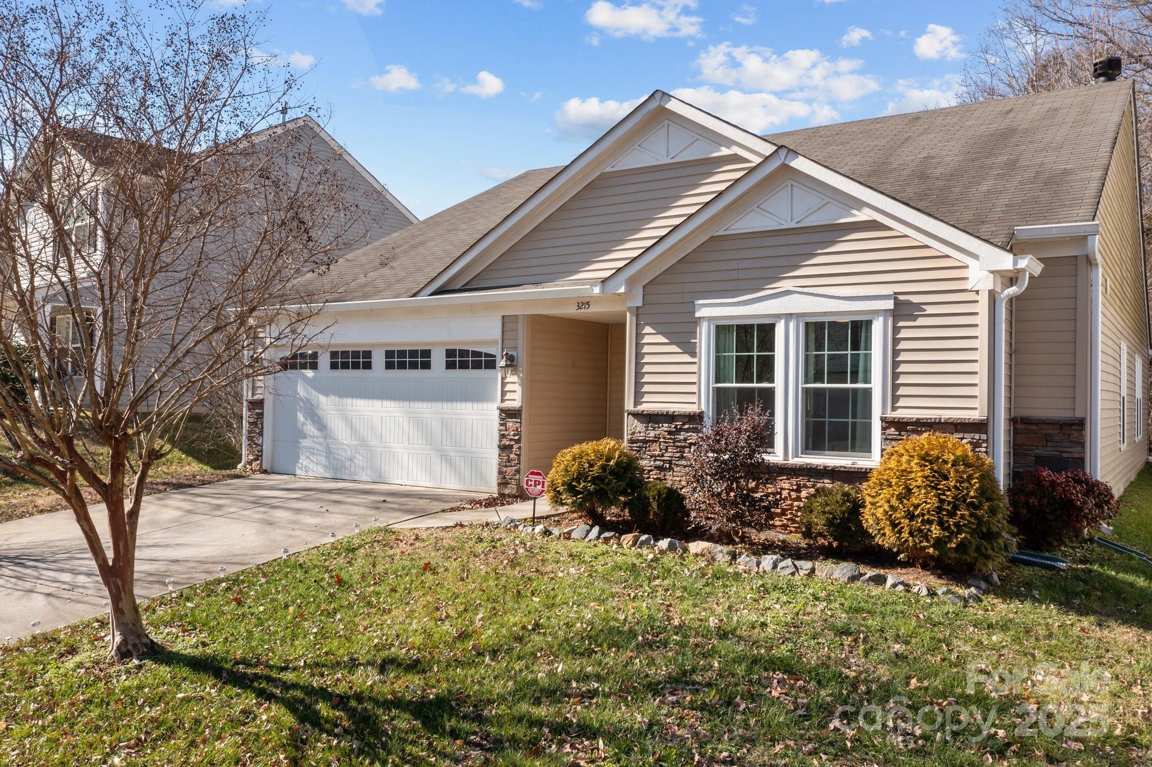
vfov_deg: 46.4
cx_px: 576
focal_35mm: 28
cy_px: 384
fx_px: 896
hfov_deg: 65.5
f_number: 5.6
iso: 100
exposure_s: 1/320
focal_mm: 10.26
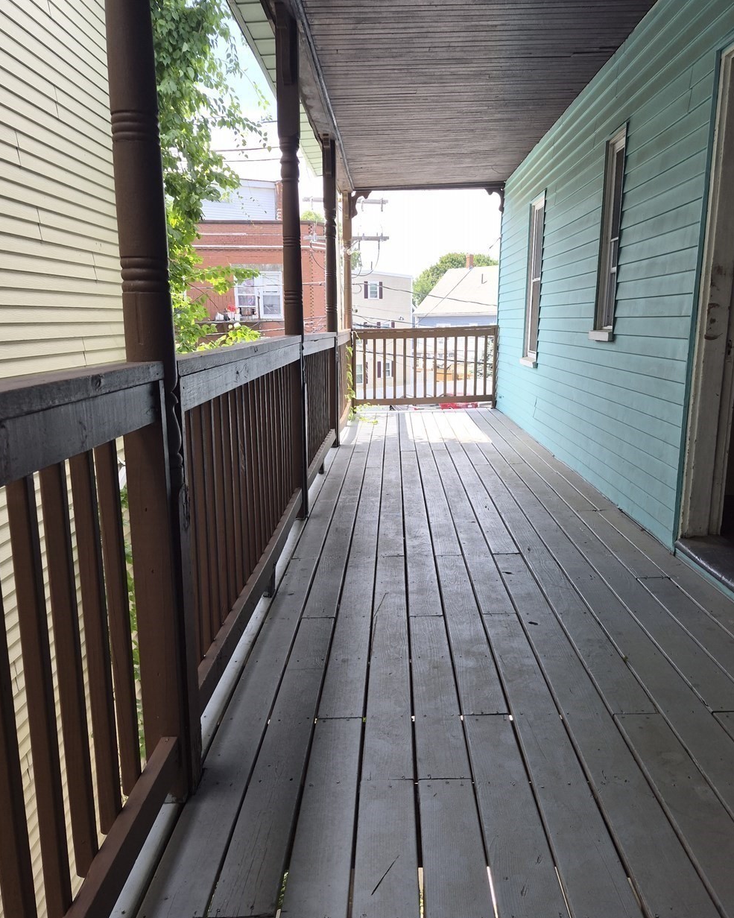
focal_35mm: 28
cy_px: 488
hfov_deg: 51.5
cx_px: 391
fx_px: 761
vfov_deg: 62.2
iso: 25
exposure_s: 1/404
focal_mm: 5.4
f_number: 1.8
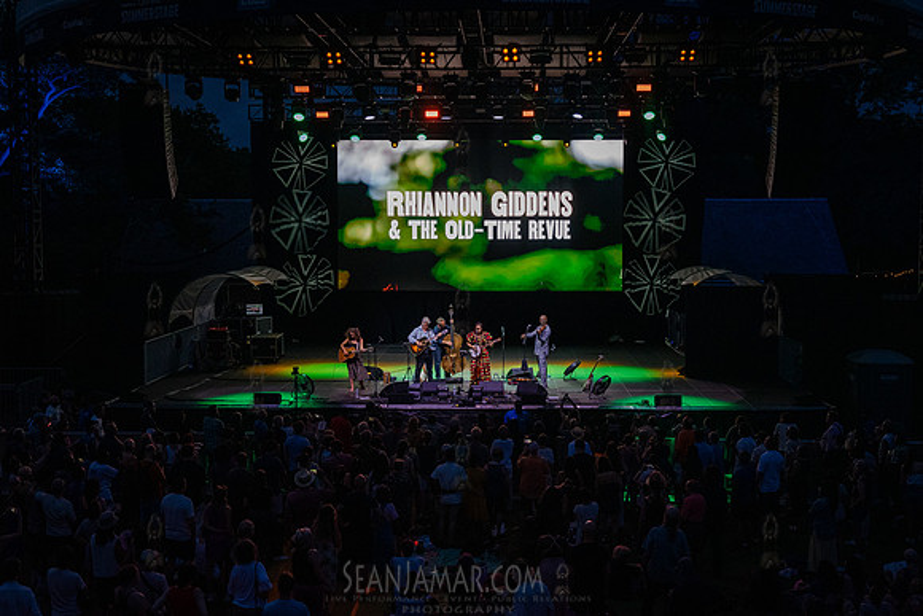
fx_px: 1186
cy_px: 308
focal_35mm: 46
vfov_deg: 29.1
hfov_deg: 42.5
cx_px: 462
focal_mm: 45
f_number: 4
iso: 4000
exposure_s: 1/320
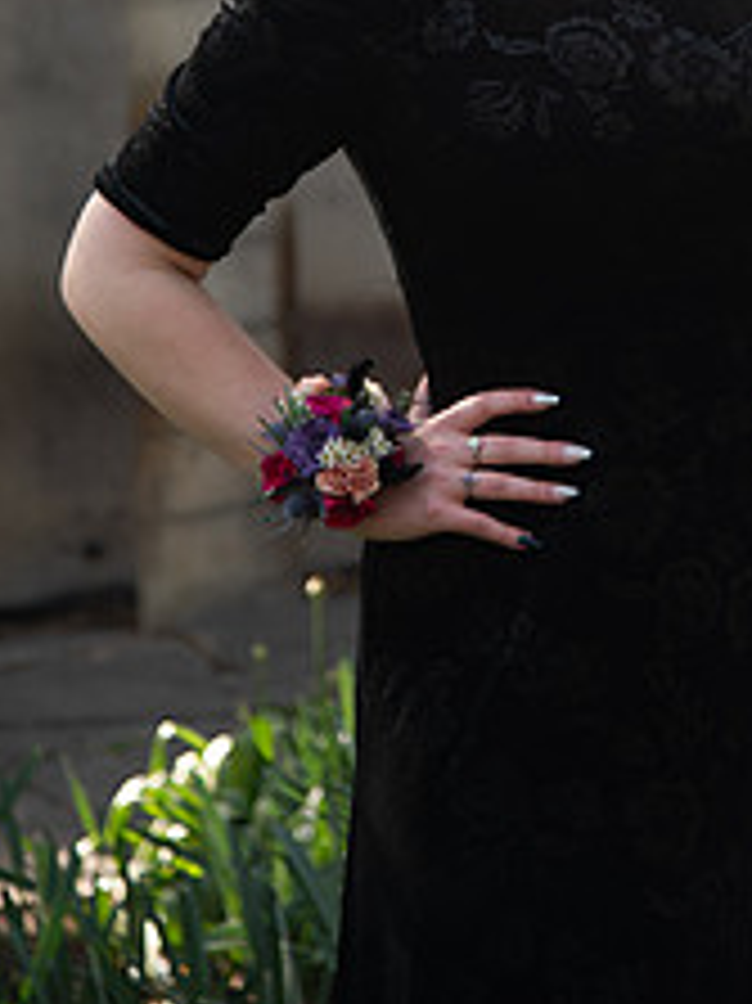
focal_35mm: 167
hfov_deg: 8.9
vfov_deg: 11.7
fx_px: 4842
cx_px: 563
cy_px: 27
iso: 160
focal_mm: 86
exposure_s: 1/125
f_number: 4
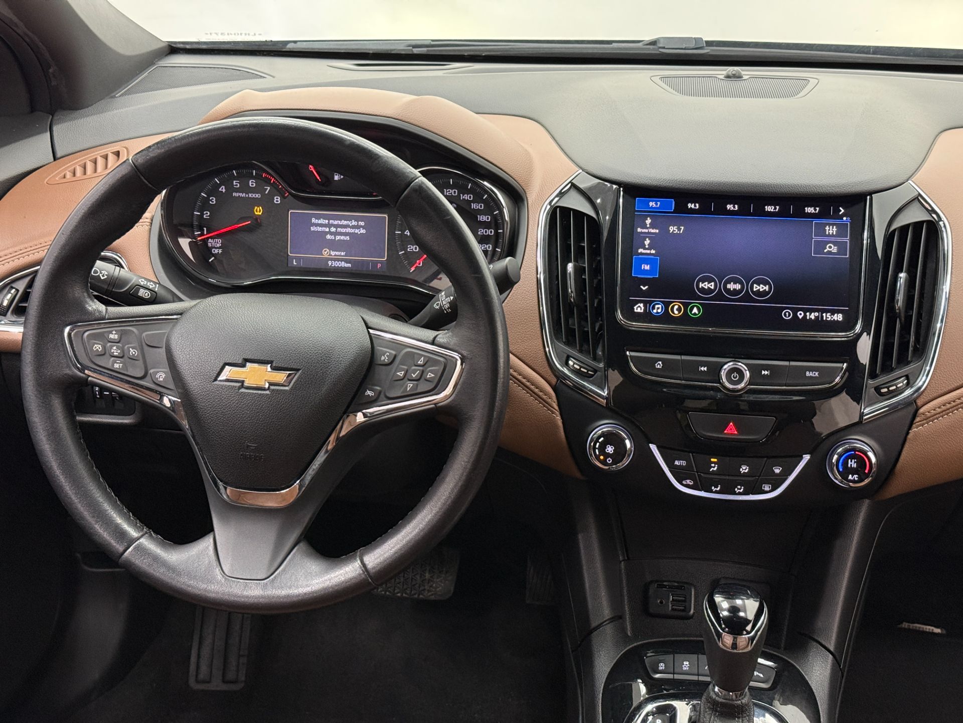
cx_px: 482
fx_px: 1335
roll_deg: -1.0
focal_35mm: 48
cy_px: 362
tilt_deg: -22.0
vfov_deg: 30.3
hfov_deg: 39.7
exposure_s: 1/40
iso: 320
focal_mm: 6.76
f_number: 1.78
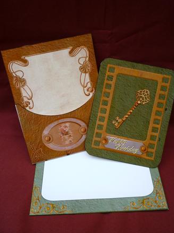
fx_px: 201
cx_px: 89
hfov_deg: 46.8
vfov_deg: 60.0
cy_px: 117
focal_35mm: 30
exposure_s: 1/100
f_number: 3.3
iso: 80
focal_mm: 5.2
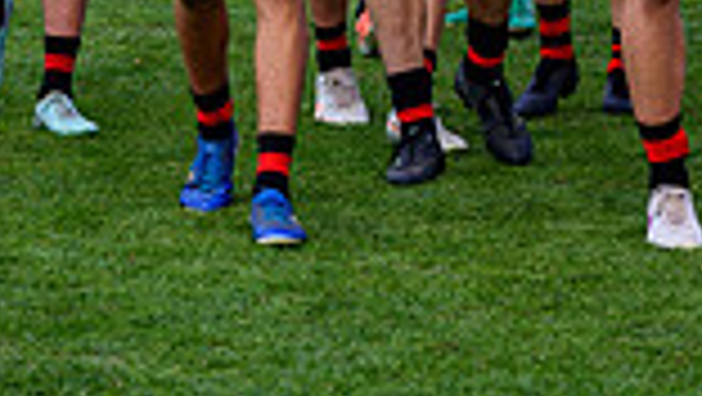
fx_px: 6650
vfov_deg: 3.4
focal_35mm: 357
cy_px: -246
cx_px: 696
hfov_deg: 6.0
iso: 100
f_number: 4.5
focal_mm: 48
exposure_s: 1/160
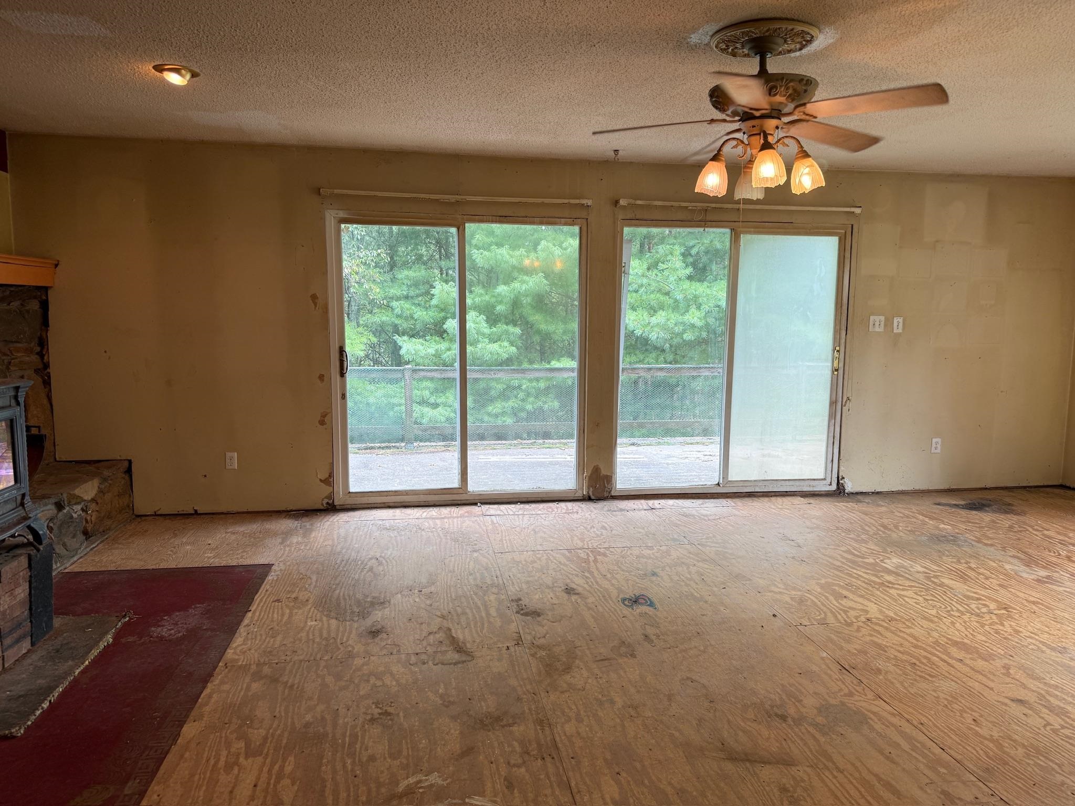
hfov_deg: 71.6
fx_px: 745
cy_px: 403
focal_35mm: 24
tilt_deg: -5.3
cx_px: 538
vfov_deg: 56.8
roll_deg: -0.7
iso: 64
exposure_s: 1/120
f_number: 1.78
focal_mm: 6.76
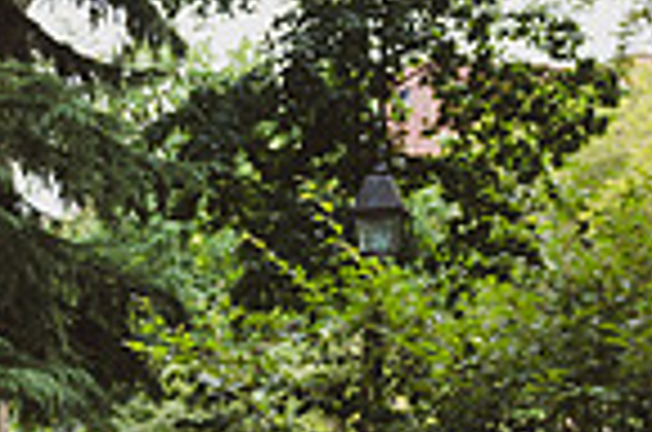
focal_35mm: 131
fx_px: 2367
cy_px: 752
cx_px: -162
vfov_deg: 9.9
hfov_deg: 15.1
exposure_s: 1/500
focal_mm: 32
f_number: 4
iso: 320
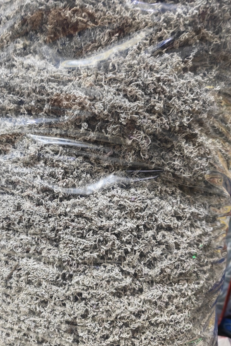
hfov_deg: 49.4
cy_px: 171
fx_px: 250
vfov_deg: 69.4
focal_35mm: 26
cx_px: 100
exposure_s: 1/25
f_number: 1.9
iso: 3200
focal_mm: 6.12
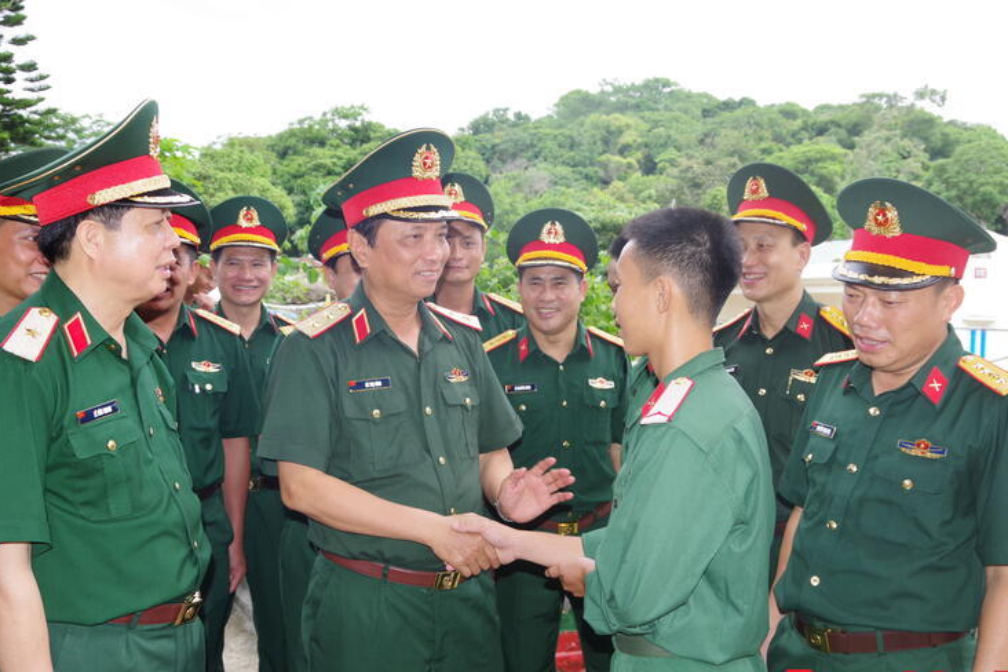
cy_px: 368
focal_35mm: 36
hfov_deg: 53.1
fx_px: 1008
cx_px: 492
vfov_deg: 36.8
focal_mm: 21
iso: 400
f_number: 7.1
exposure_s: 1/180
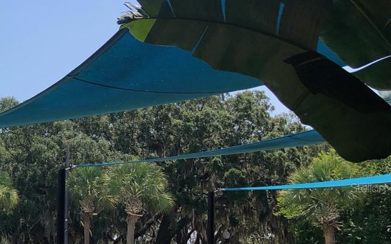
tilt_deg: -0.4
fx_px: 788
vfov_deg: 17.5
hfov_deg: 25.1
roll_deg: -1.5
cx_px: -79
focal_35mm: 74
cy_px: 187
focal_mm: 3.99
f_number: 1.8
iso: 20
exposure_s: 1/1621
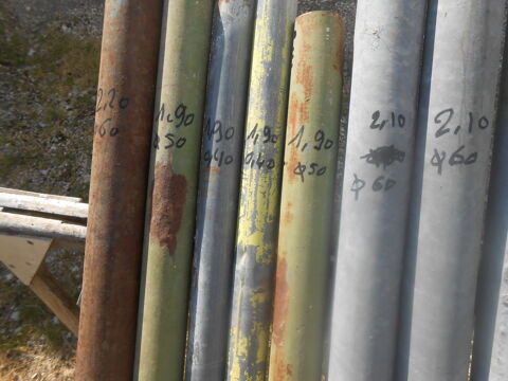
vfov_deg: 53.1
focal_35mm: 26
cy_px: 190
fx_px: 382
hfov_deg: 67.3
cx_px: 254
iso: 80
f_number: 3.5
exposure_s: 1/400
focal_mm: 4.6
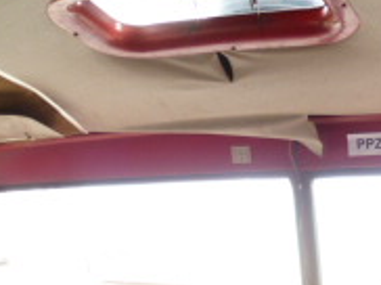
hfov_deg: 22.3
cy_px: 440
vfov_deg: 15.3
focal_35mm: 88
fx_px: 967
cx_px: 224
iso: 100
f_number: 3.3
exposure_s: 1/30
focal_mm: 4.1
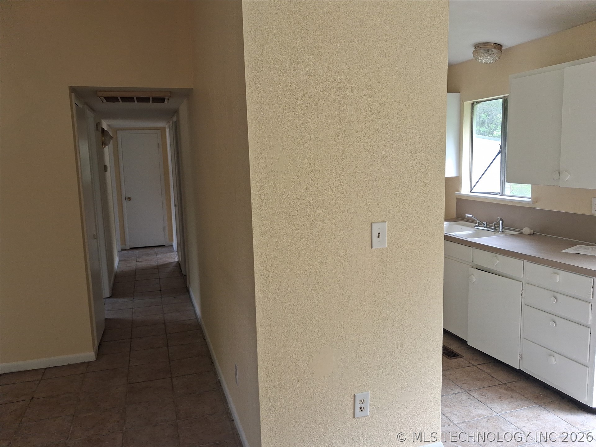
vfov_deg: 51.4
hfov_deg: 65.3
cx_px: 298
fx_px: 465
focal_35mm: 27
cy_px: 224
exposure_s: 1/100
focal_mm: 4
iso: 100
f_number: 1.8
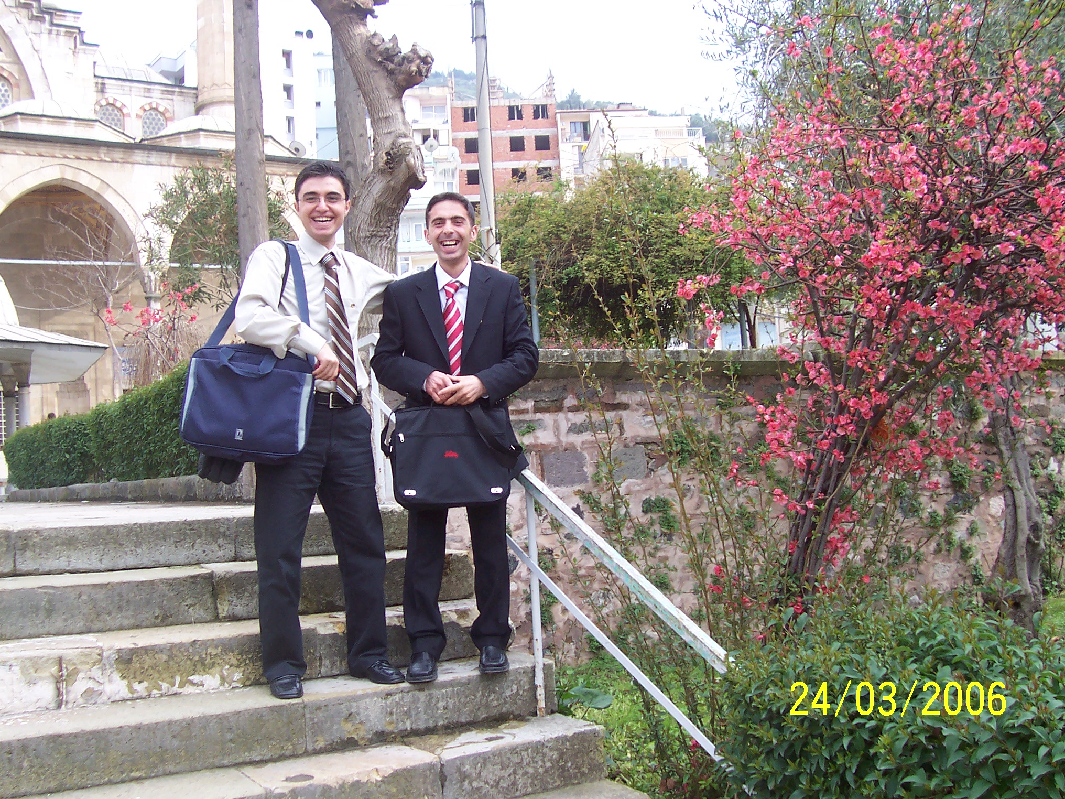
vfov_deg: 38.7
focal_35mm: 37
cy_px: 400
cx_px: 532
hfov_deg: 50.1
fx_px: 1138
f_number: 2.8
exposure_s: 1/180
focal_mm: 5.6
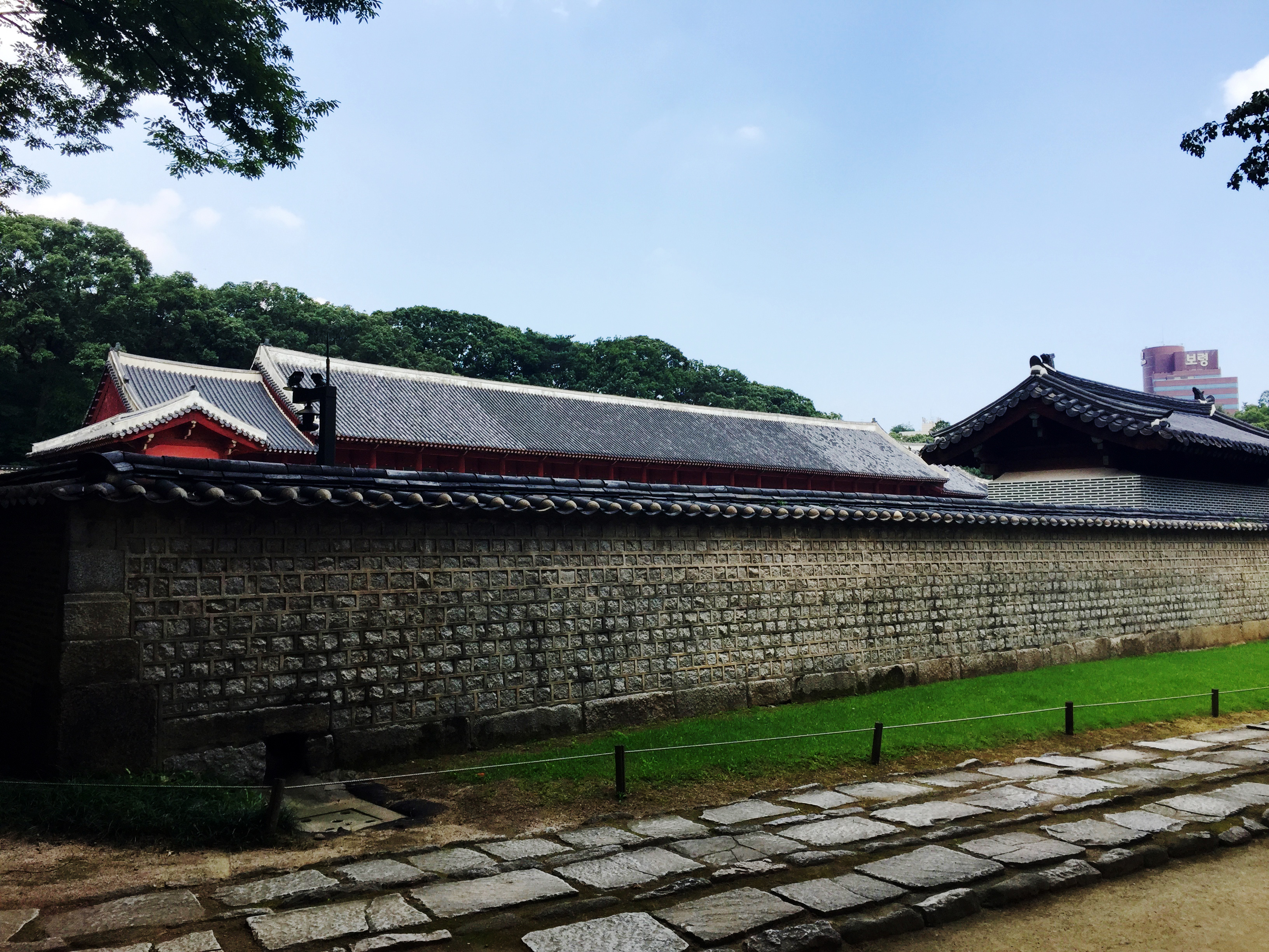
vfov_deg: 48.2
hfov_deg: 61.7
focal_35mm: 29
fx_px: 1063
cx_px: 634
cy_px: 476
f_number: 2.2
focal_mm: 4.15
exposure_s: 1/842
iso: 32
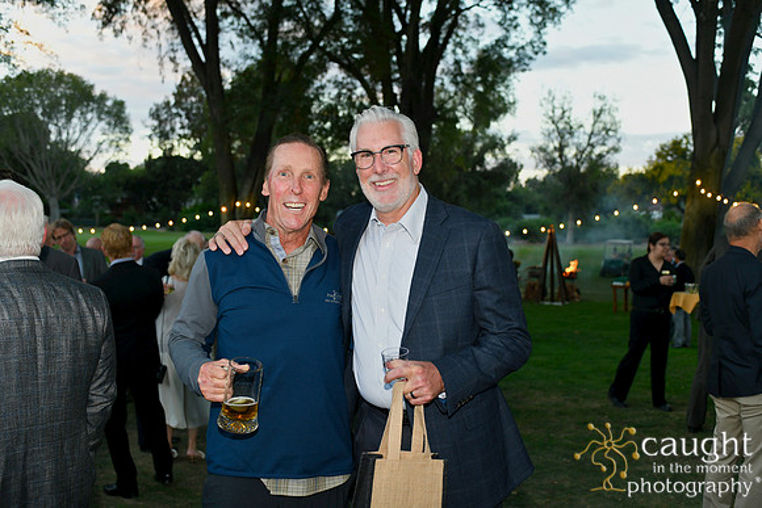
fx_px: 804
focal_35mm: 38
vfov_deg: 35.1
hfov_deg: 50.7
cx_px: 381
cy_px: 254
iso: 500
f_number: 4
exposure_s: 1/100
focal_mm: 38
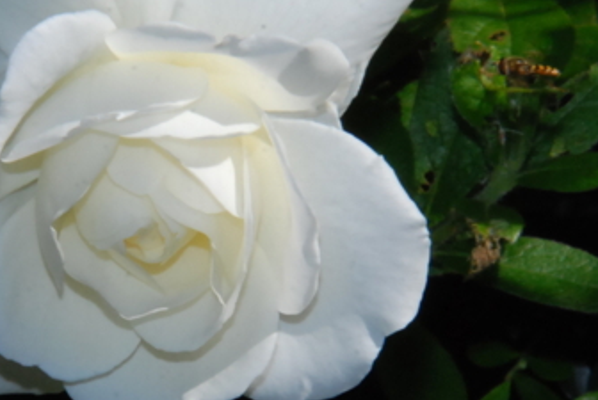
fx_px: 13655
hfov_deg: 2.5
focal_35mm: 821
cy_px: 212
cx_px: 187
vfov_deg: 1.7
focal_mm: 230
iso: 800
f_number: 32
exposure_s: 1/200
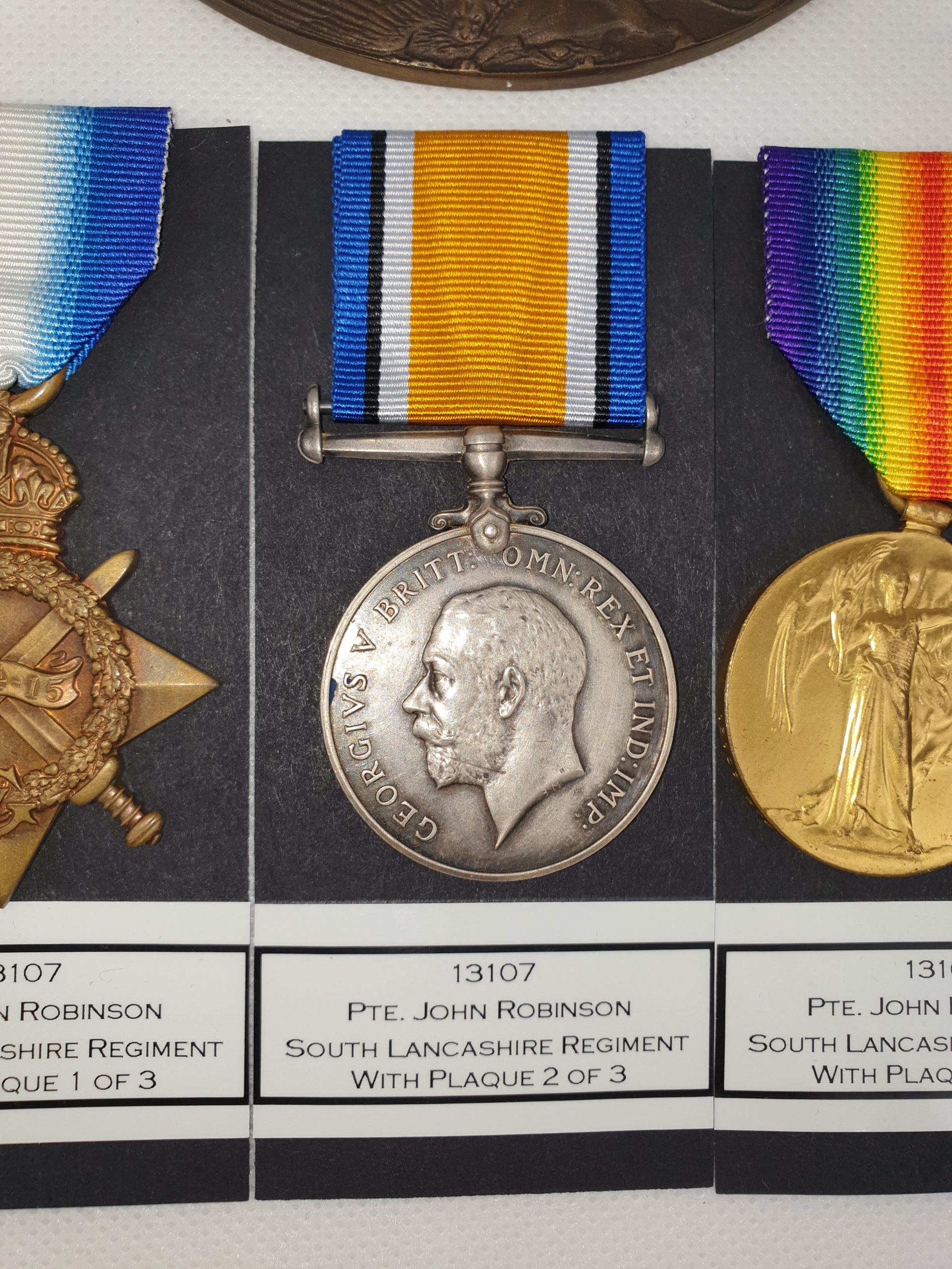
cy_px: 634
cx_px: 476
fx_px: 953
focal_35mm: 26
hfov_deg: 53.1
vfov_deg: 67.3
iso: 50
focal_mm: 4.3
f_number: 2.4
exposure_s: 1/207
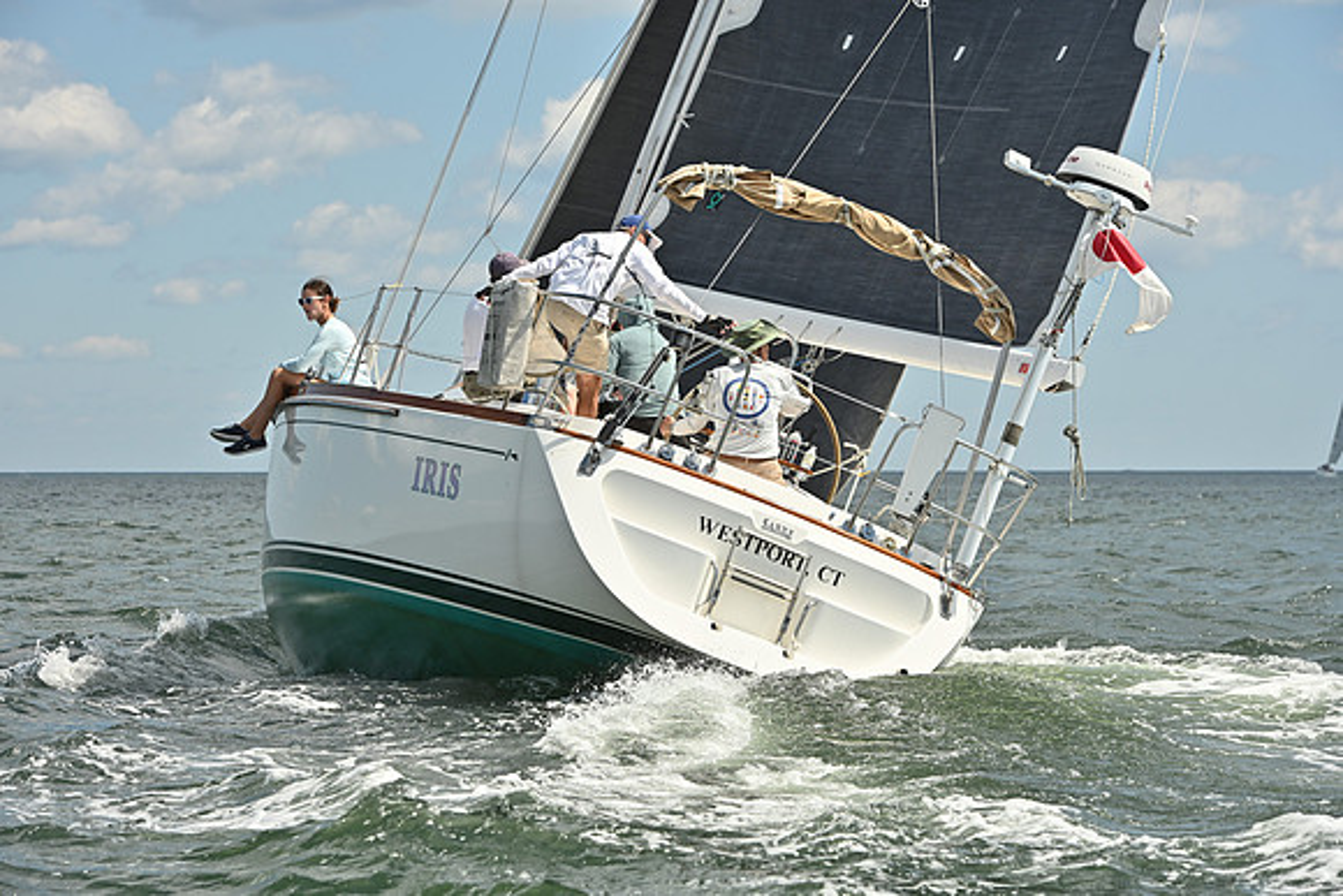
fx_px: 4851
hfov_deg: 15.8
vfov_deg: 10.6
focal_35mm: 130
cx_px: 672
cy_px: 448
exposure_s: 1/1250
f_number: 9
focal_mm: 130
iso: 250
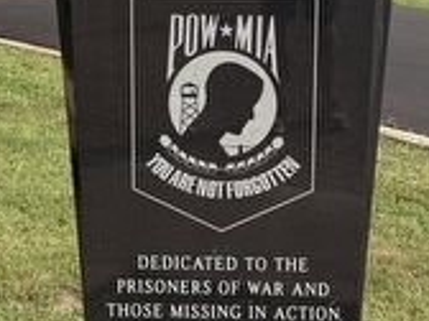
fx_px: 1413
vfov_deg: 13.0
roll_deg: -1.7
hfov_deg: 17.3
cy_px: 138
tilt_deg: -10.6
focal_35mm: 114
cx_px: 253
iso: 80
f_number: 1.78
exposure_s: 1/2611
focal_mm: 6.76
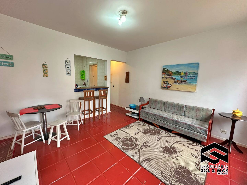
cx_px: 124
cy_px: 92
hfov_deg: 102.1
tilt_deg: -7.3
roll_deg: -1.9
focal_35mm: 14
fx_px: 100
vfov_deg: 85.7
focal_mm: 2.22
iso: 160
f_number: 2.2
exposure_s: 1/60
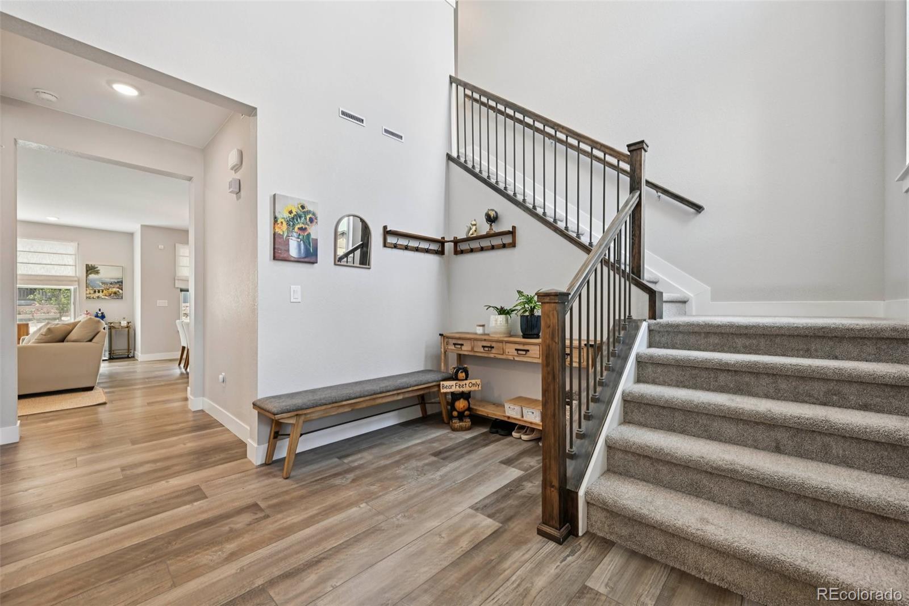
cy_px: 303
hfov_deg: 104.3
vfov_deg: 81.2
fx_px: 353
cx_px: 454
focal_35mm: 14
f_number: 10
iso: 400
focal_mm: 14
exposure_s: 1/10
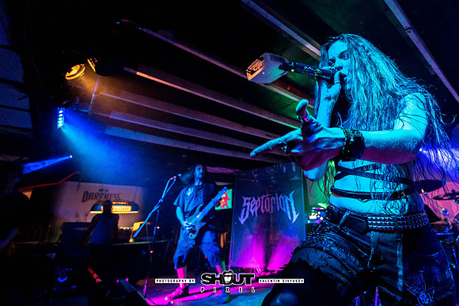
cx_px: 278
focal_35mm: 17
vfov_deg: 69.8
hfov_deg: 92.0
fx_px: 216
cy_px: 121
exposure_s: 1/250
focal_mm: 14
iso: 2500
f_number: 3.2
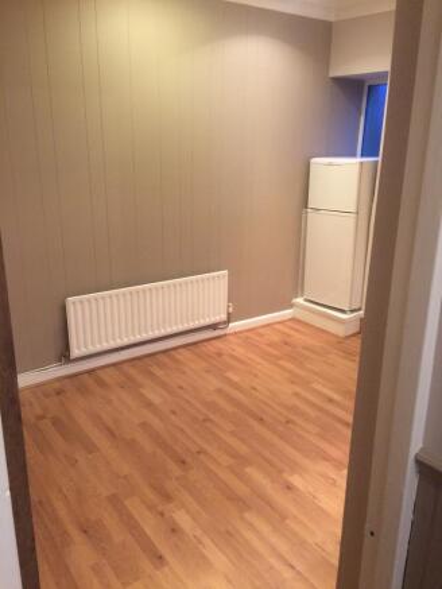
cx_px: 221
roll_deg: -2.0
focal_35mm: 29
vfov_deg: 61.6
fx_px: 493
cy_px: 294
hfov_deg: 48.2
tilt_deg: -18.7
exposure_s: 1/33
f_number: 2.2
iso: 200
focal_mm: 4.15
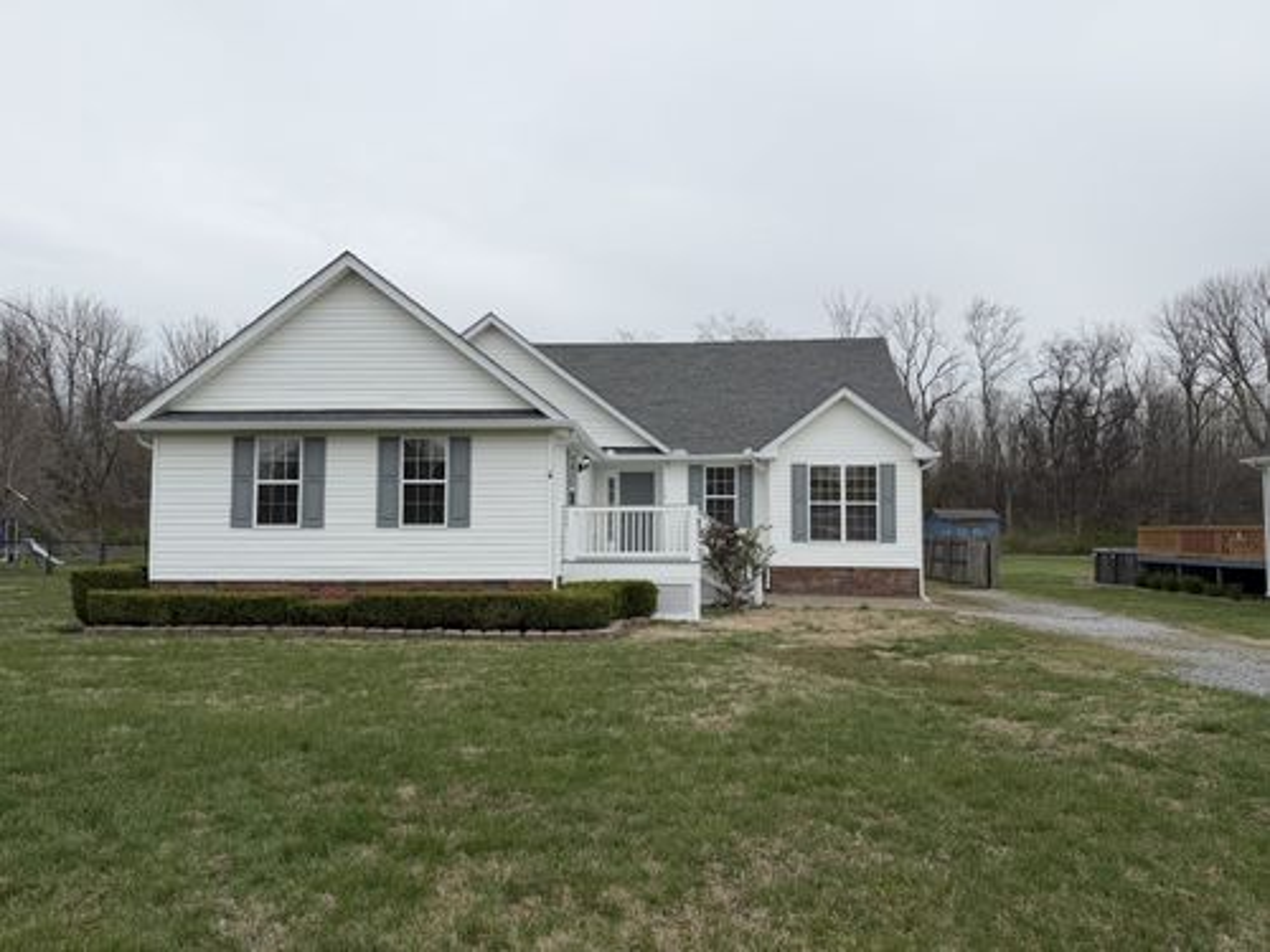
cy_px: 476
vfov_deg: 56.8
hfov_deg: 71.6
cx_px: 635
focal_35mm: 24
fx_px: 881
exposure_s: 1/2053
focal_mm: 6.76
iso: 80
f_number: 1.78
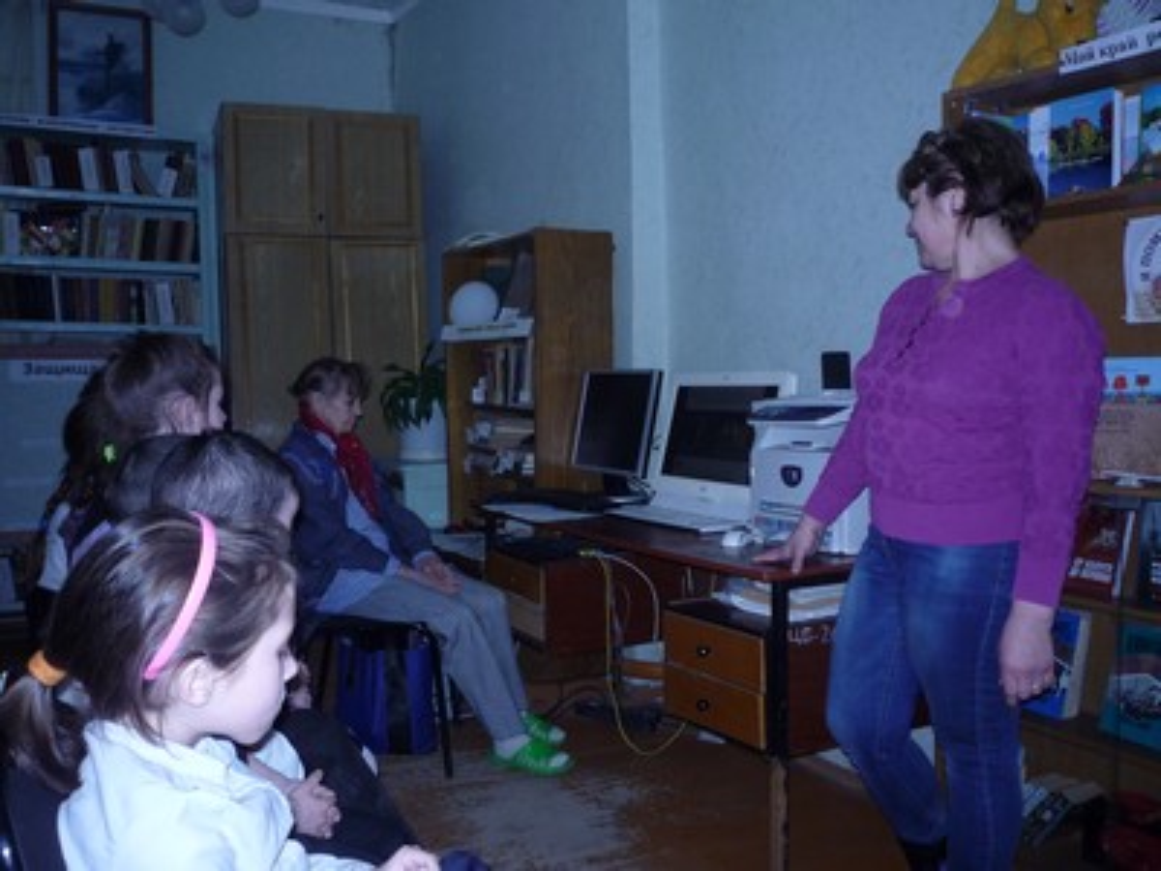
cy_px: 436
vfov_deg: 44.2
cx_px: 580
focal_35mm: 32
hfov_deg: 56.8
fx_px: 1073
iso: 160
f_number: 3.3
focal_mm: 5.2
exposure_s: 1/250
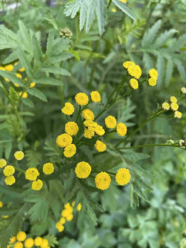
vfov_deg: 67.3
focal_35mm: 26
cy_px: 124
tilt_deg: -48.8
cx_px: 93
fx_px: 186
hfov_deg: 53.1
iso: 125
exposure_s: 1/121
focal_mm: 4.2
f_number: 1.6
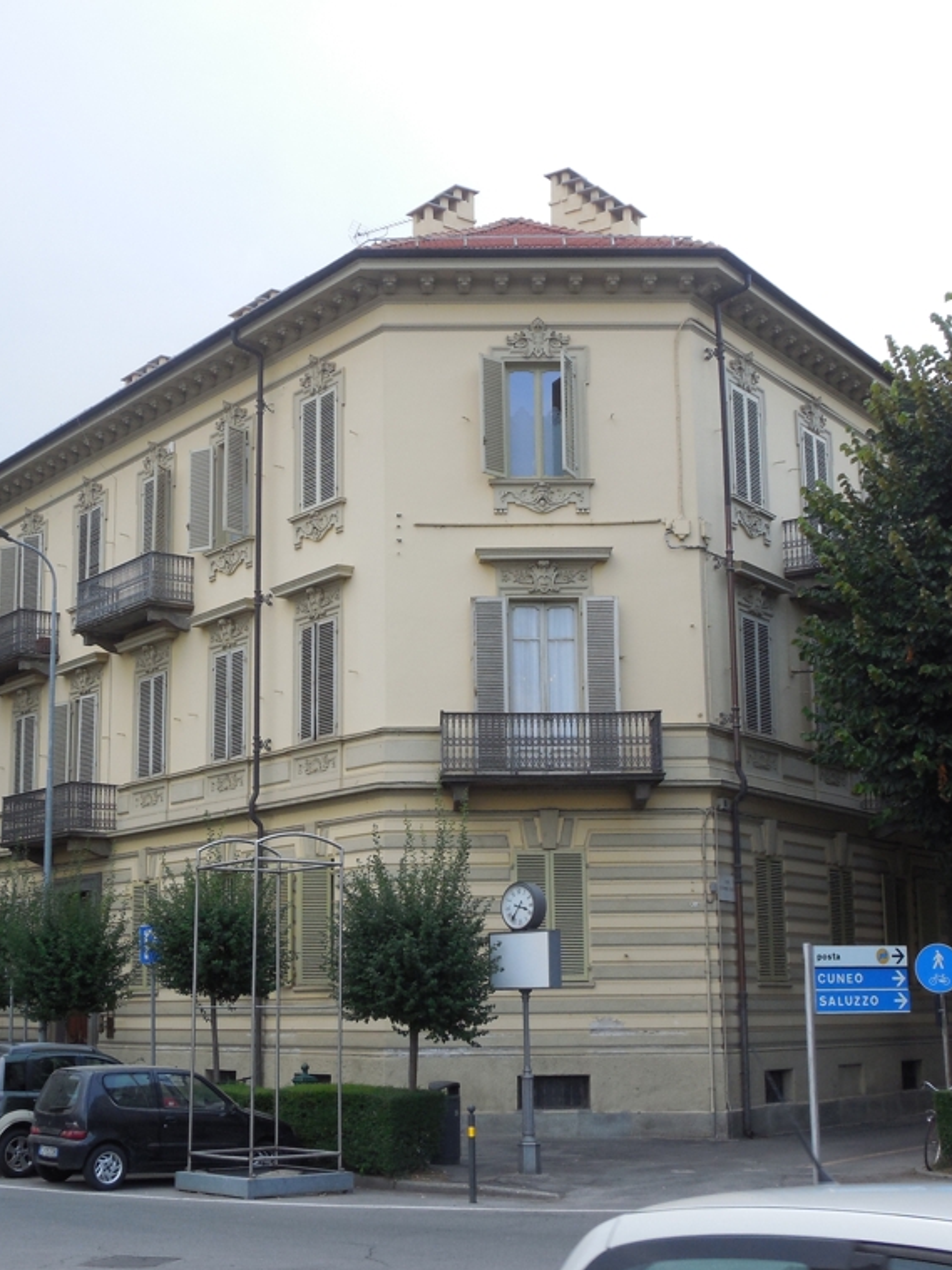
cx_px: 403
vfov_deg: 35.5
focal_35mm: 54
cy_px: 636
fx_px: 1981
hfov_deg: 27.0
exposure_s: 1/400
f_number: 3.6
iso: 125
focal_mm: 7.1
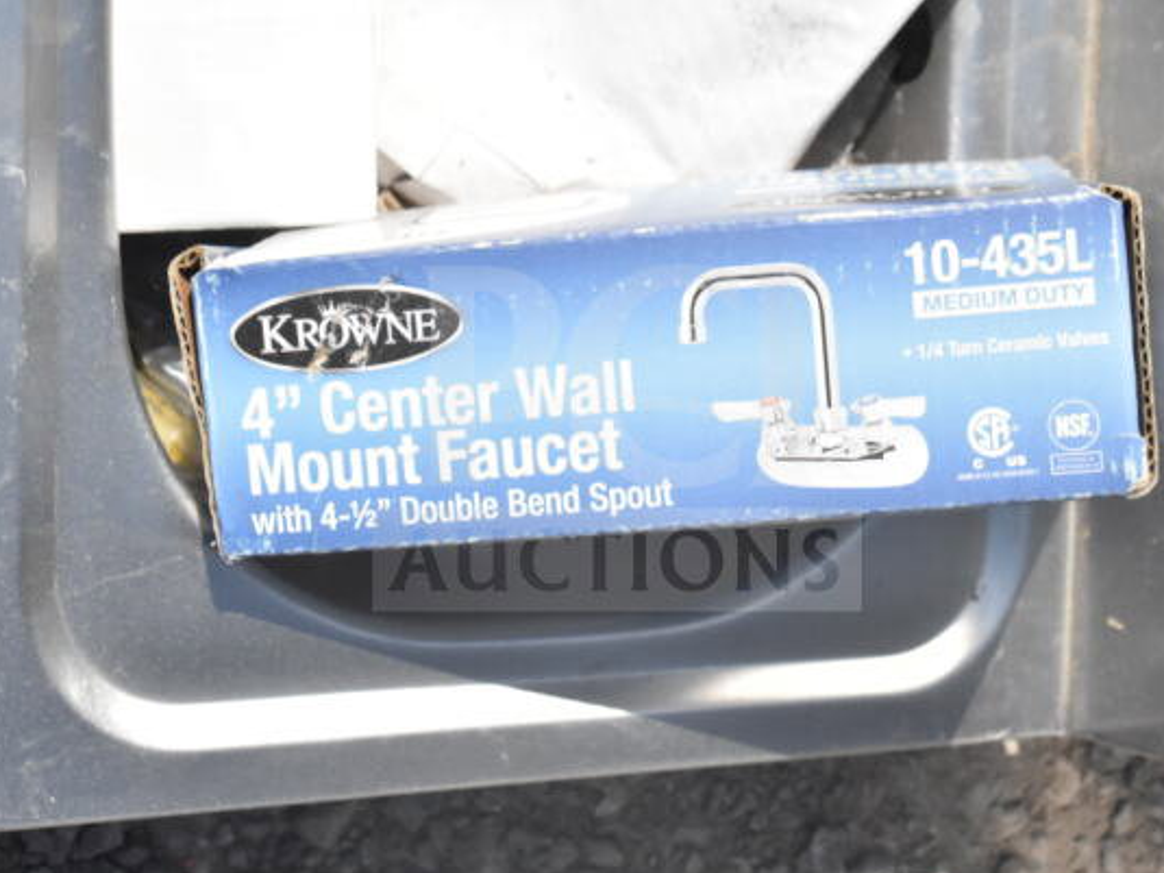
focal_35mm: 91
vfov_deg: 16.3
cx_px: 616
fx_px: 3044
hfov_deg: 21.6
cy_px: 439
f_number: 14
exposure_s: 1/1250
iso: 1600
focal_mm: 55
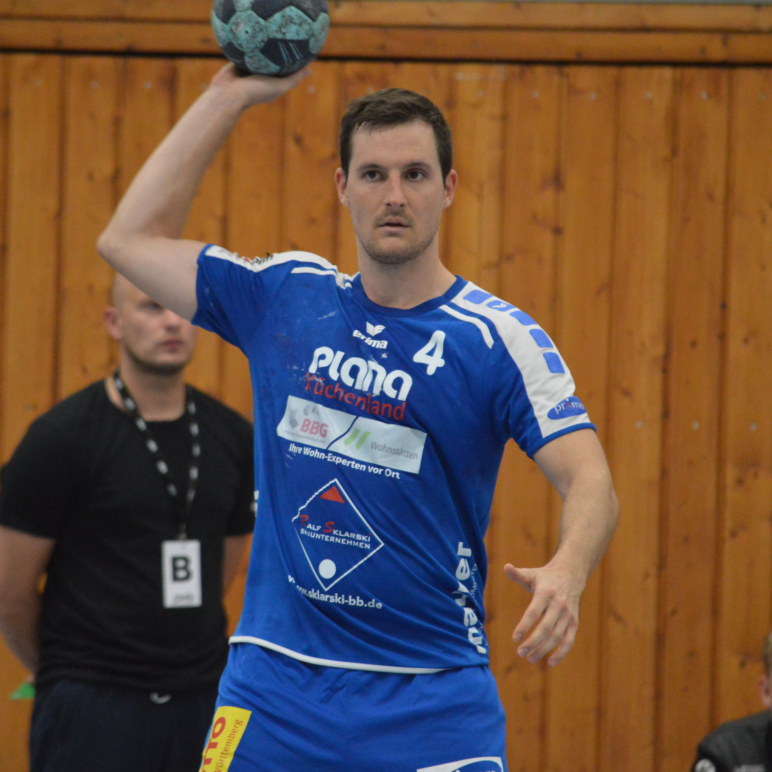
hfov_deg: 3.4
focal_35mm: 518
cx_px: 351
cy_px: 386
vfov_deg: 3.4
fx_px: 13070
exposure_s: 1/250
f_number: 5.6
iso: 3200
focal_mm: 270
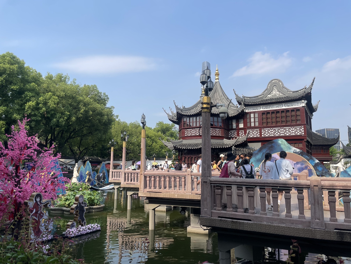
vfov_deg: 53.1
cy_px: 132
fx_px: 264
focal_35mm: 26
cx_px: 176
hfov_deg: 67.3
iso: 32
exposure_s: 1/2882
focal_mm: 4.2
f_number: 1.6
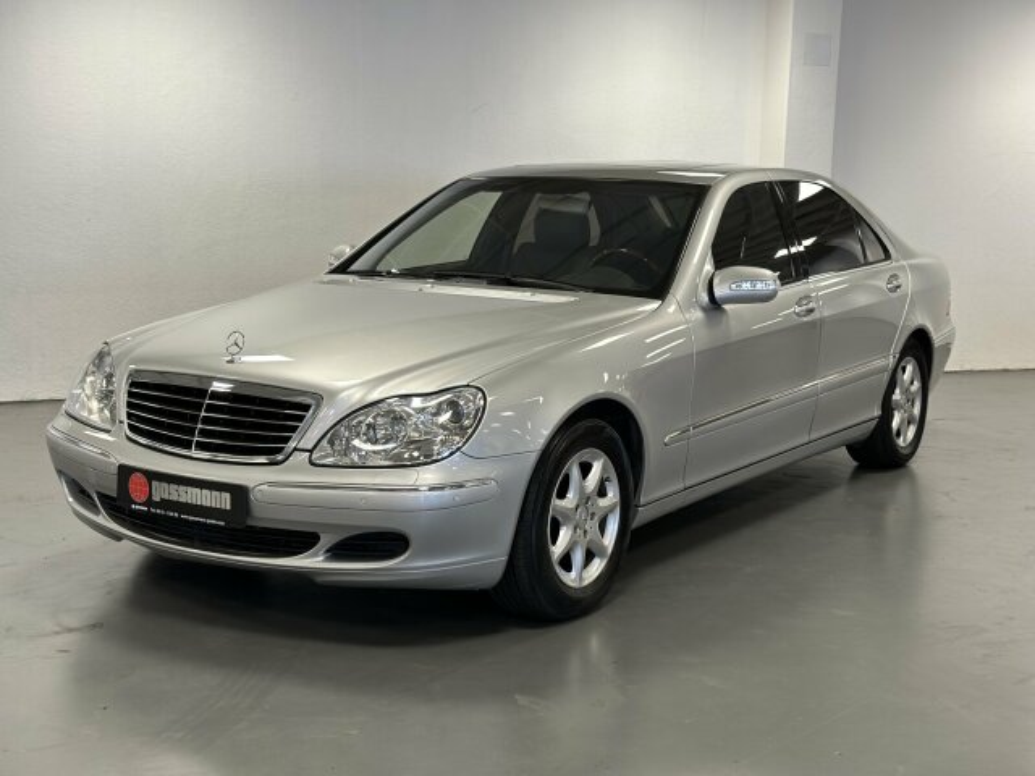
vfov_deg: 30.3
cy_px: 388
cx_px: 518
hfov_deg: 39.7
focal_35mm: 48
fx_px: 1435
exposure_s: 1/60
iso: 80
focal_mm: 6.86
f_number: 1.78
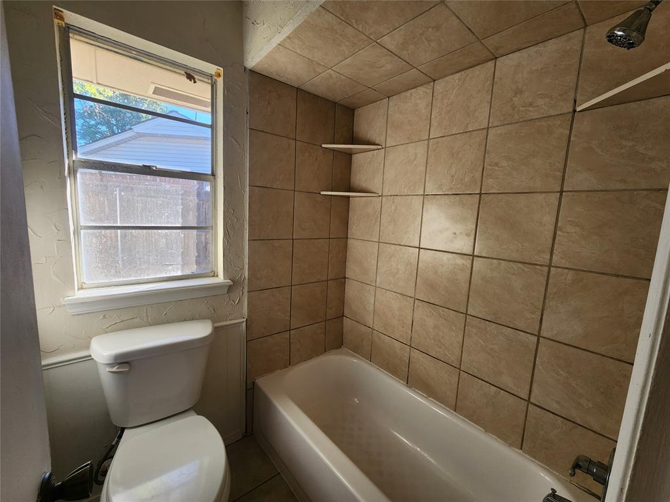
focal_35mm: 13
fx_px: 252
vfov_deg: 89.9
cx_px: 335
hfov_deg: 106.2
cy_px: 251
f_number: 2.2
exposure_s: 1/120
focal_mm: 2.2
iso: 100
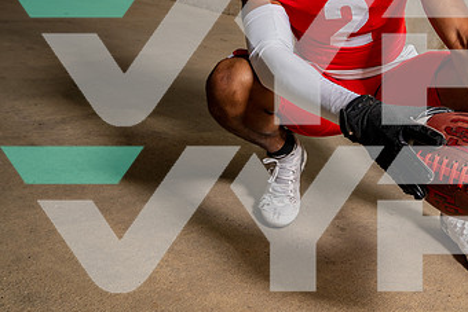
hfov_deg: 41.4
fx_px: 598
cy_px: 53
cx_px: 355
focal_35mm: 46
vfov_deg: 28.5
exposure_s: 1/200
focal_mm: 27
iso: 100
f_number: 5.6
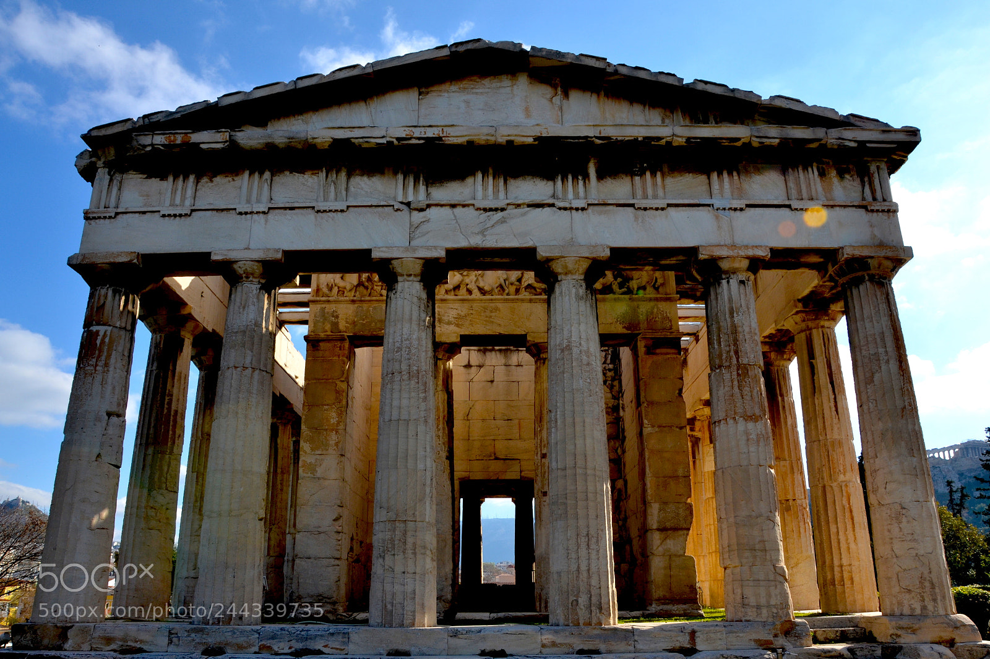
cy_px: 330
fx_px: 742
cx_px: 495
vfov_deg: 47.9
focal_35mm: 27
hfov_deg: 67.4
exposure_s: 1/200
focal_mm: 18
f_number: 13
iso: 200
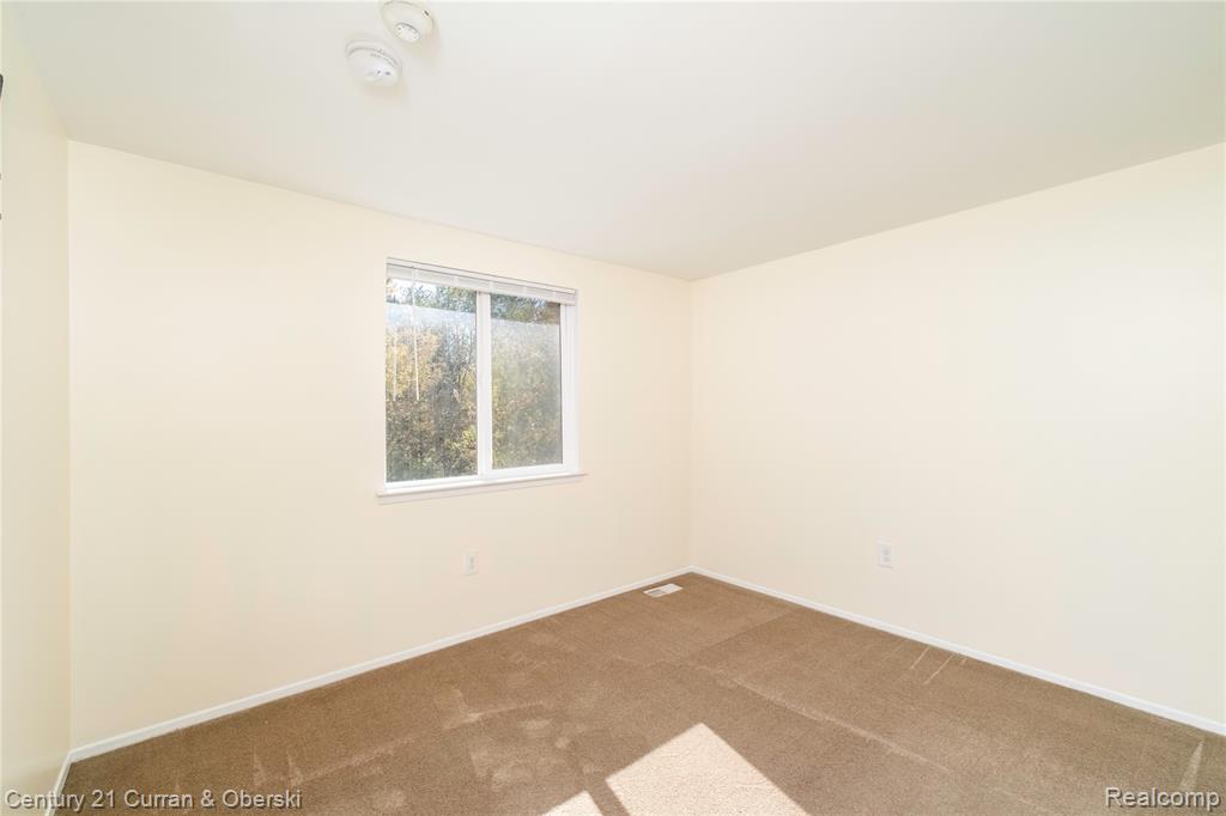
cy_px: 408
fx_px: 511
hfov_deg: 100.4
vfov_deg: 77.3
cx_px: 613
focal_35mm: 15
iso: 640
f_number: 6.4
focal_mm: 10
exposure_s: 1/250
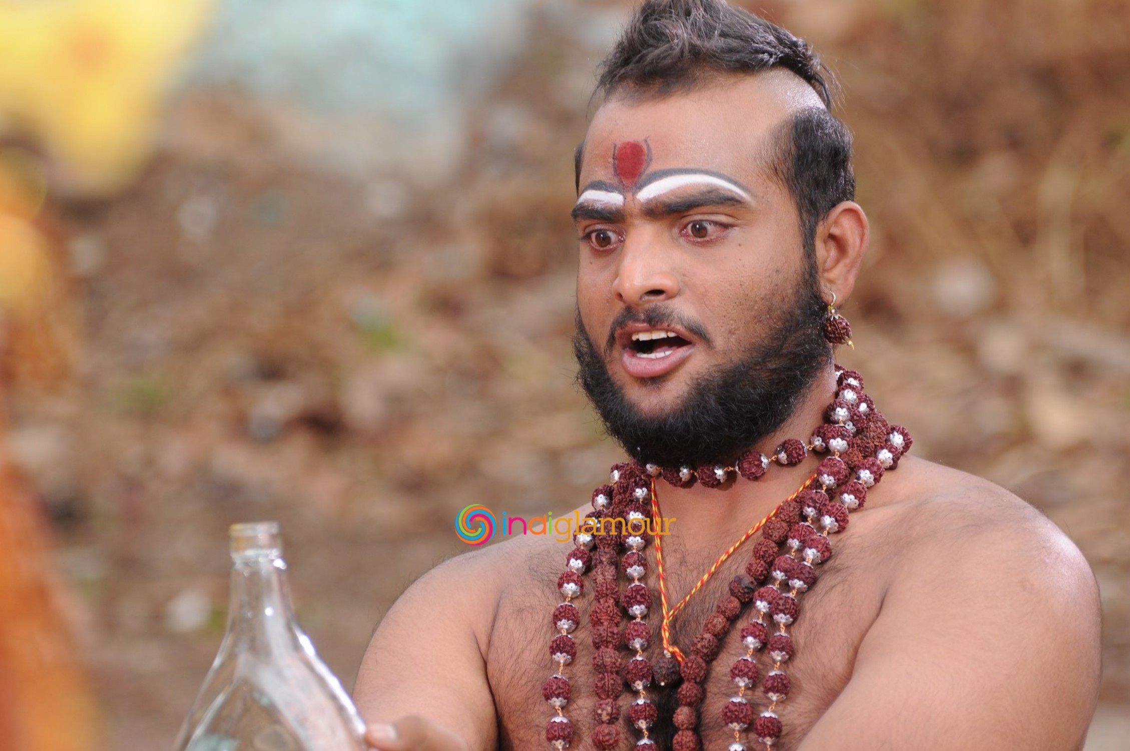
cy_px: 376
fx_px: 9171
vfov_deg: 4.7
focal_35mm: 292
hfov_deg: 7.1
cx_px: 565
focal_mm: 195
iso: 250
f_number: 5.3
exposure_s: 1/400
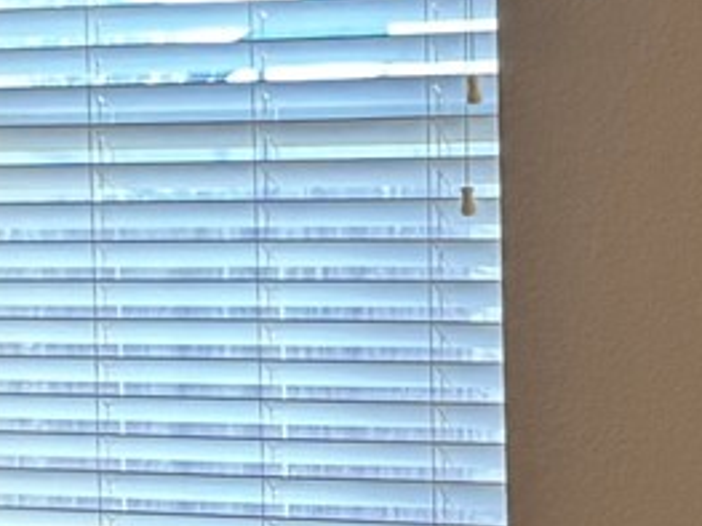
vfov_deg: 7.9
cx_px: 542
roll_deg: +0.8
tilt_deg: -4.5
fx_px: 3791
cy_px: 430
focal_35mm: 187
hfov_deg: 10.6
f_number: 1.78
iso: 125
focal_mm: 6.76
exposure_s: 1/60
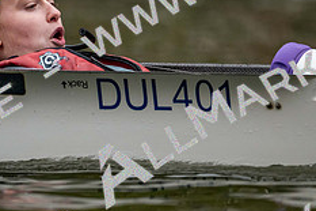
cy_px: 80
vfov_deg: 1.4
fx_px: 8745
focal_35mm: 997
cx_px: -18
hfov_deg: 2.1
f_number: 4.5
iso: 1600
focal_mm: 400
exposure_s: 1/2500
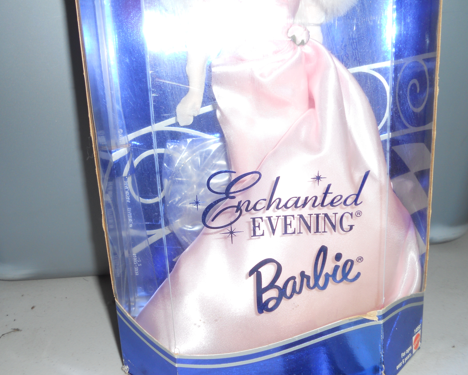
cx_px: 218
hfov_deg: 52.8
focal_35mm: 34
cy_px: 189
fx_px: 471
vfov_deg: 43.4
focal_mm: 5.8
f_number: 3.5
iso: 80
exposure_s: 1/25
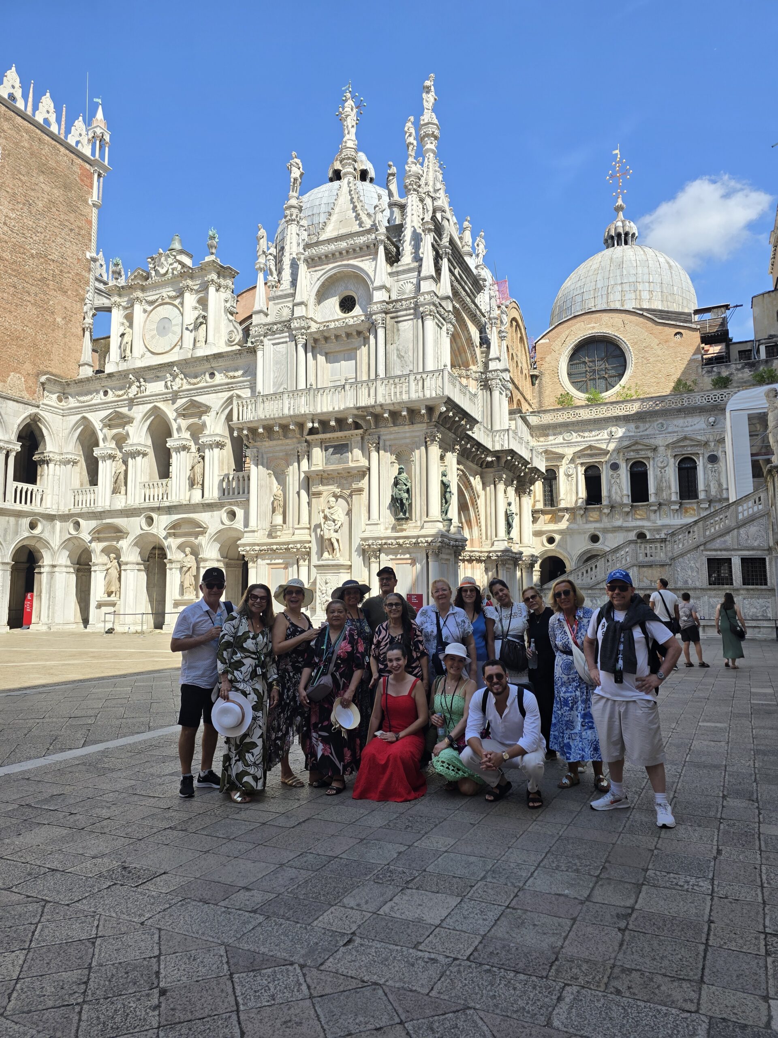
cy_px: 519
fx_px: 689
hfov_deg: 58.9
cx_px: 389
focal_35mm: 23
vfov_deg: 73.9
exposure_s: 1/746
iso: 12
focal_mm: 6.3
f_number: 1.7
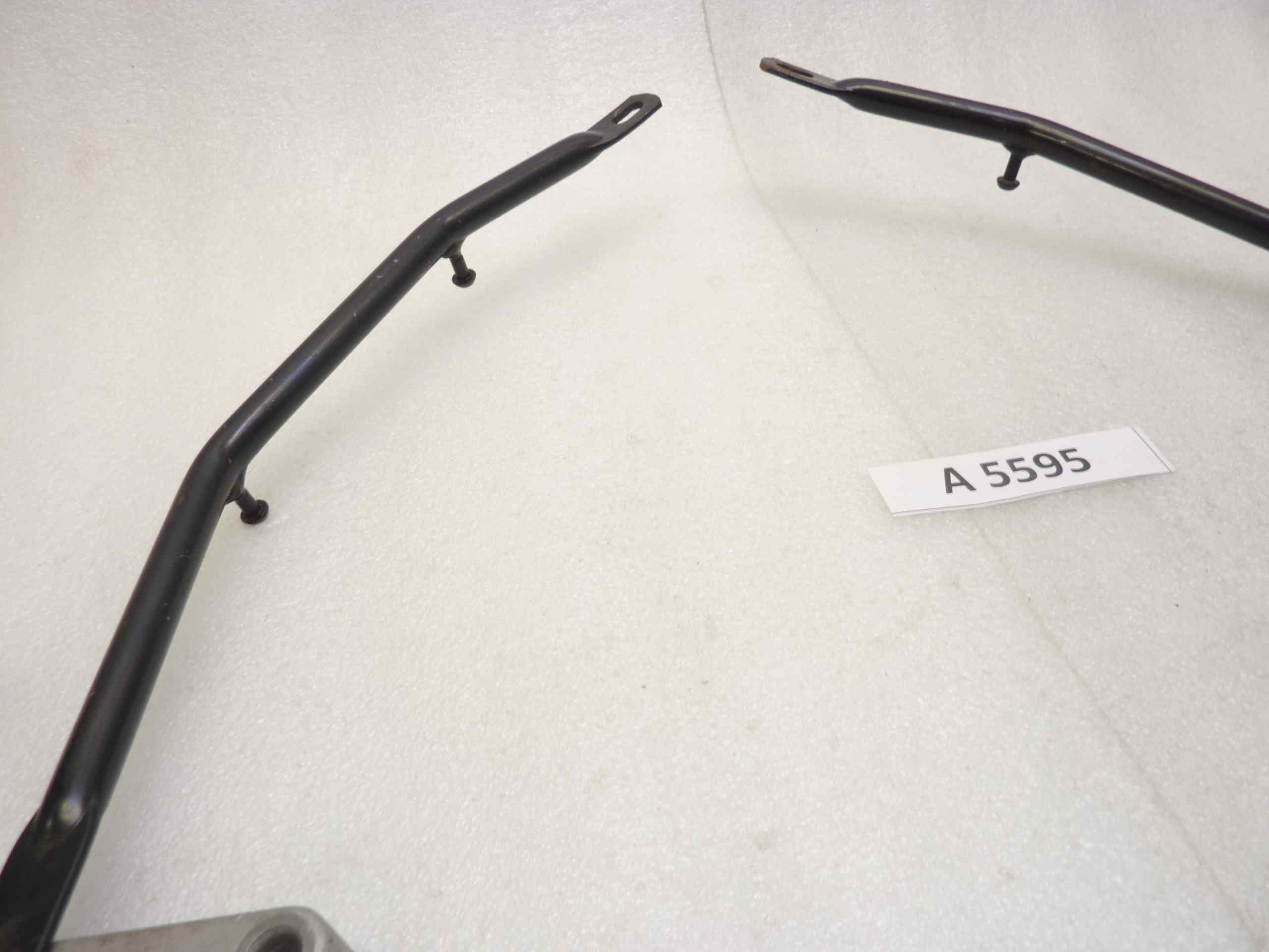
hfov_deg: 69.4
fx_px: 916
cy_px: 476
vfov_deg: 54.9
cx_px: 634
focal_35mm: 25
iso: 80
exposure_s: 1/20
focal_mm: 4.1
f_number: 3.3
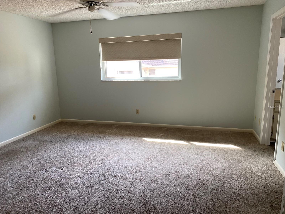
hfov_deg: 67.3
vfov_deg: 53.1
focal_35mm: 26
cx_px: 142
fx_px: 214
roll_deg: +1.8
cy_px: 107
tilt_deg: -11.5
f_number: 1.8
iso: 80
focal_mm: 4.25
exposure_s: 1/60
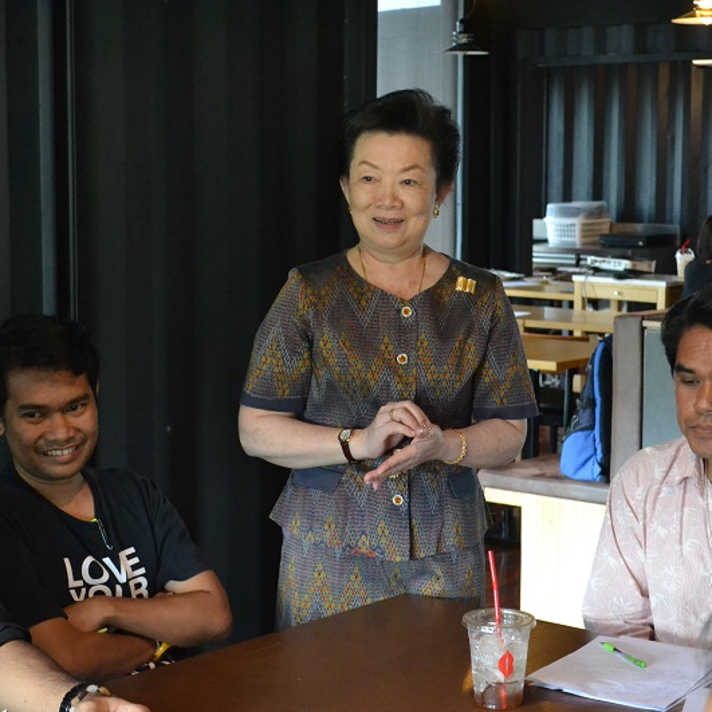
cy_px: 356
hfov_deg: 23.7
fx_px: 1699
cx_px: 363
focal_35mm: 73
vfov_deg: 23.7
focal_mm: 38
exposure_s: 1/60
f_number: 5
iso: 3200
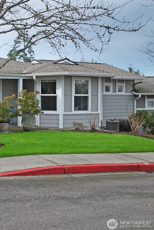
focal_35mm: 46
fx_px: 295
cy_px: 114
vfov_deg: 42.7
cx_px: -19
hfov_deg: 26.7
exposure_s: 1/200
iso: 640
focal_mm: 30
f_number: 8
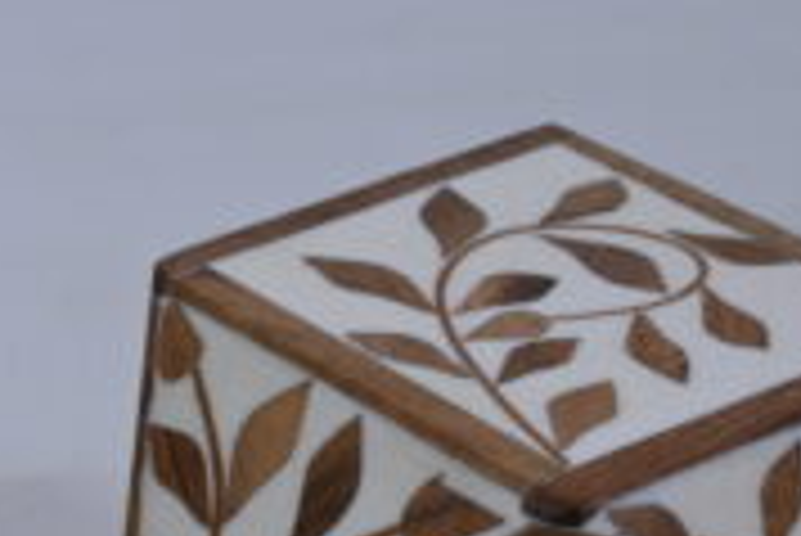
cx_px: -126
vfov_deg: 9.2
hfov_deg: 13.5
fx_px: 3296
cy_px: 592
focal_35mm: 148
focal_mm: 44
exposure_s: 1/125
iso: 500
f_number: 9
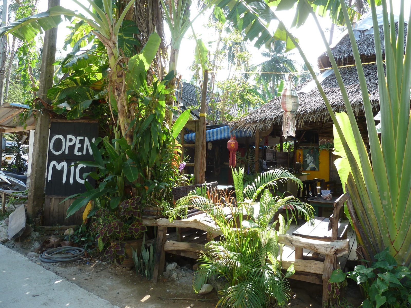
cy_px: 154
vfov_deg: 54.9
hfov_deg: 69.4
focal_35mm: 25
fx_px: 297
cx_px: 206
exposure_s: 1/100
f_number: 3.5
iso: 80
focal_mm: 4.1
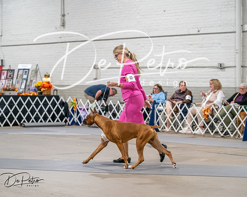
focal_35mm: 100
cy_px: 98
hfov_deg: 19.1
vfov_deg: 15.4
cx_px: 124
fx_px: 732
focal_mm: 89
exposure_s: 1/250
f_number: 3.5
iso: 6400
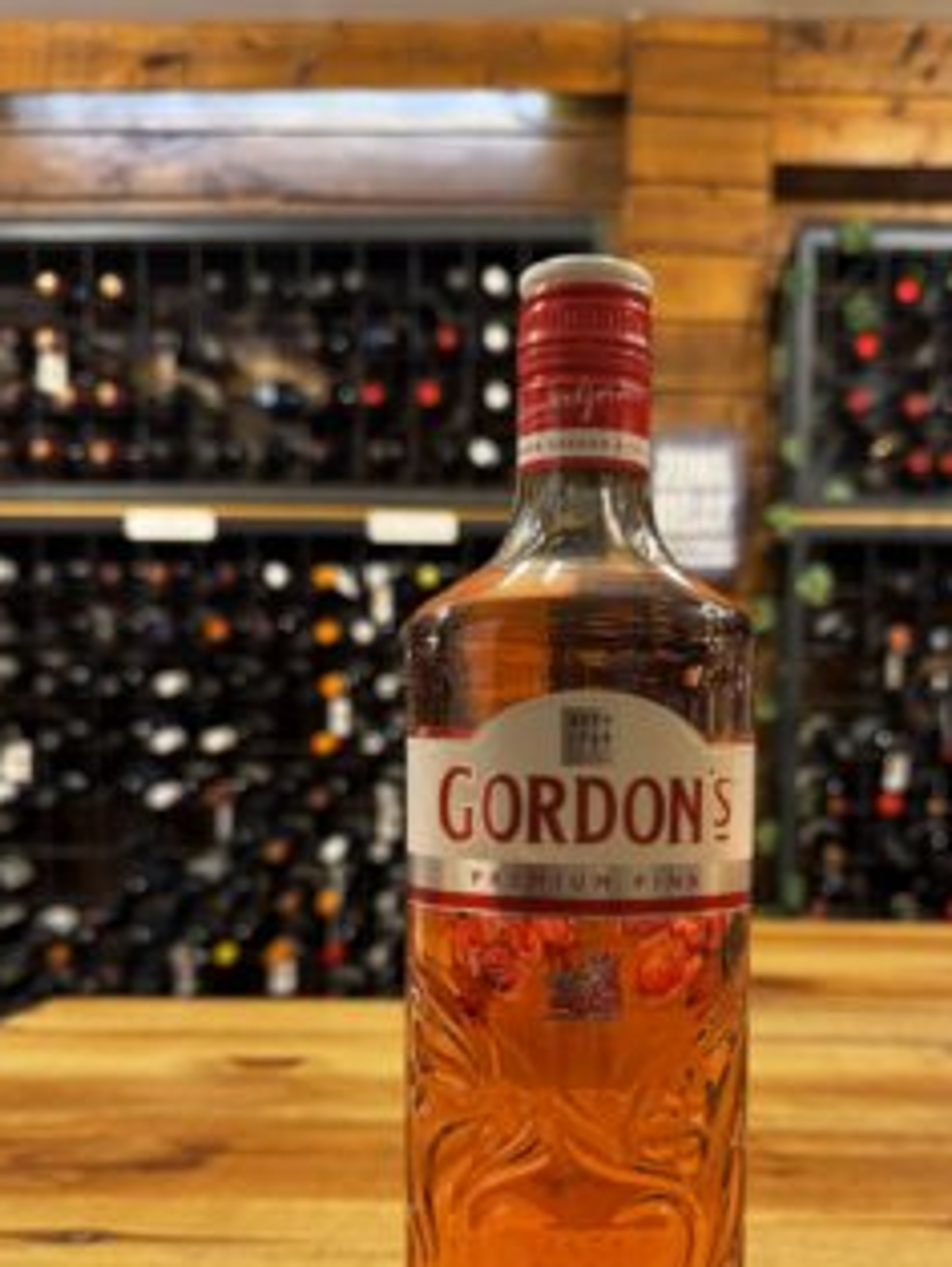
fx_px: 1208
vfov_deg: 54.0
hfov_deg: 42.8
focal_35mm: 33
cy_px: 859
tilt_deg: -5.4
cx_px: 577
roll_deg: -0.7
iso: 250
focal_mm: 6.76
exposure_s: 1/50
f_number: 1.78
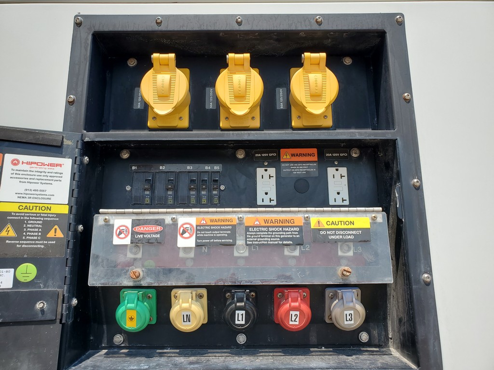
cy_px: 185
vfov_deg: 53.1
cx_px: 247
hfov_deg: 67.3
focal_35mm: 26
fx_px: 371
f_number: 2.4
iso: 50
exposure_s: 1/1272
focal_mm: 4.3
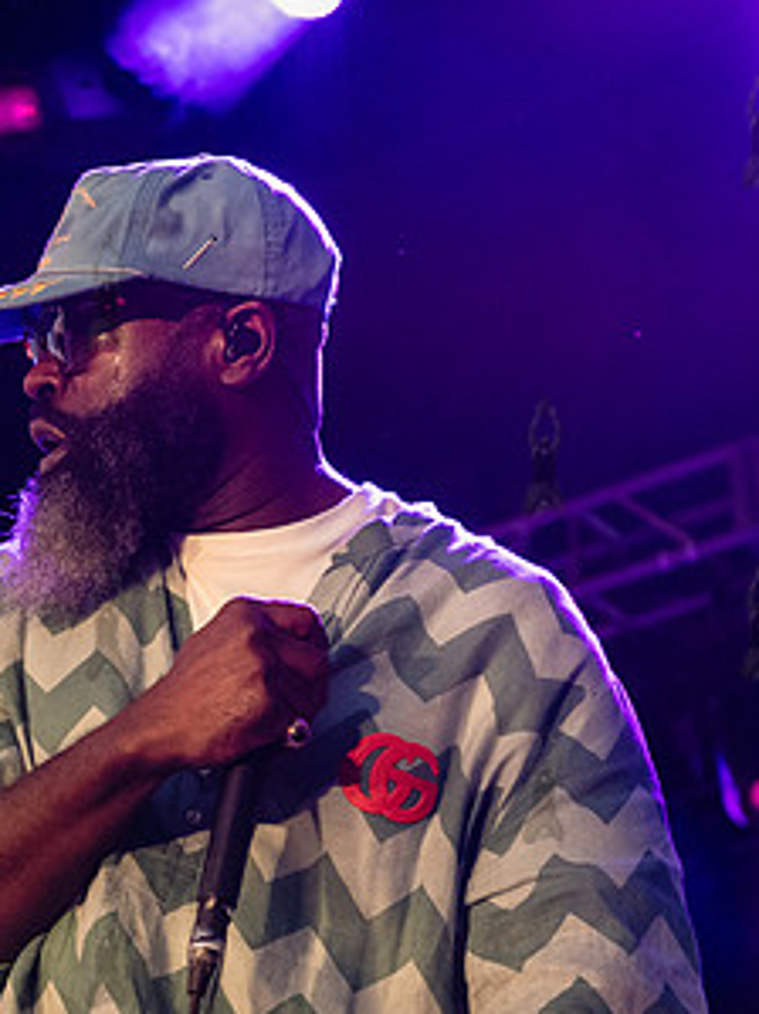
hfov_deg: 13.1
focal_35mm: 112
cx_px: 105
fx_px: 3277
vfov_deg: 17.6
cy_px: 619
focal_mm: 60
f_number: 4
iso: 5000
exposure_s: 1/800
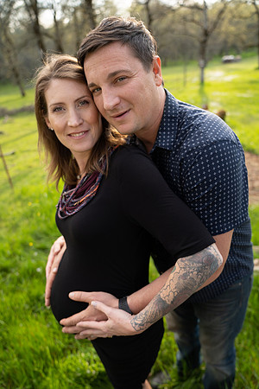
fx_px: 259
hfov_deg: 53.1
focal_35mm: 24
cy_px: 194
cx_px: 130
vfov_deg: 73.7
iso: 200
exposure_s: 1/250
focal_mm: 24
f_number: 2.8
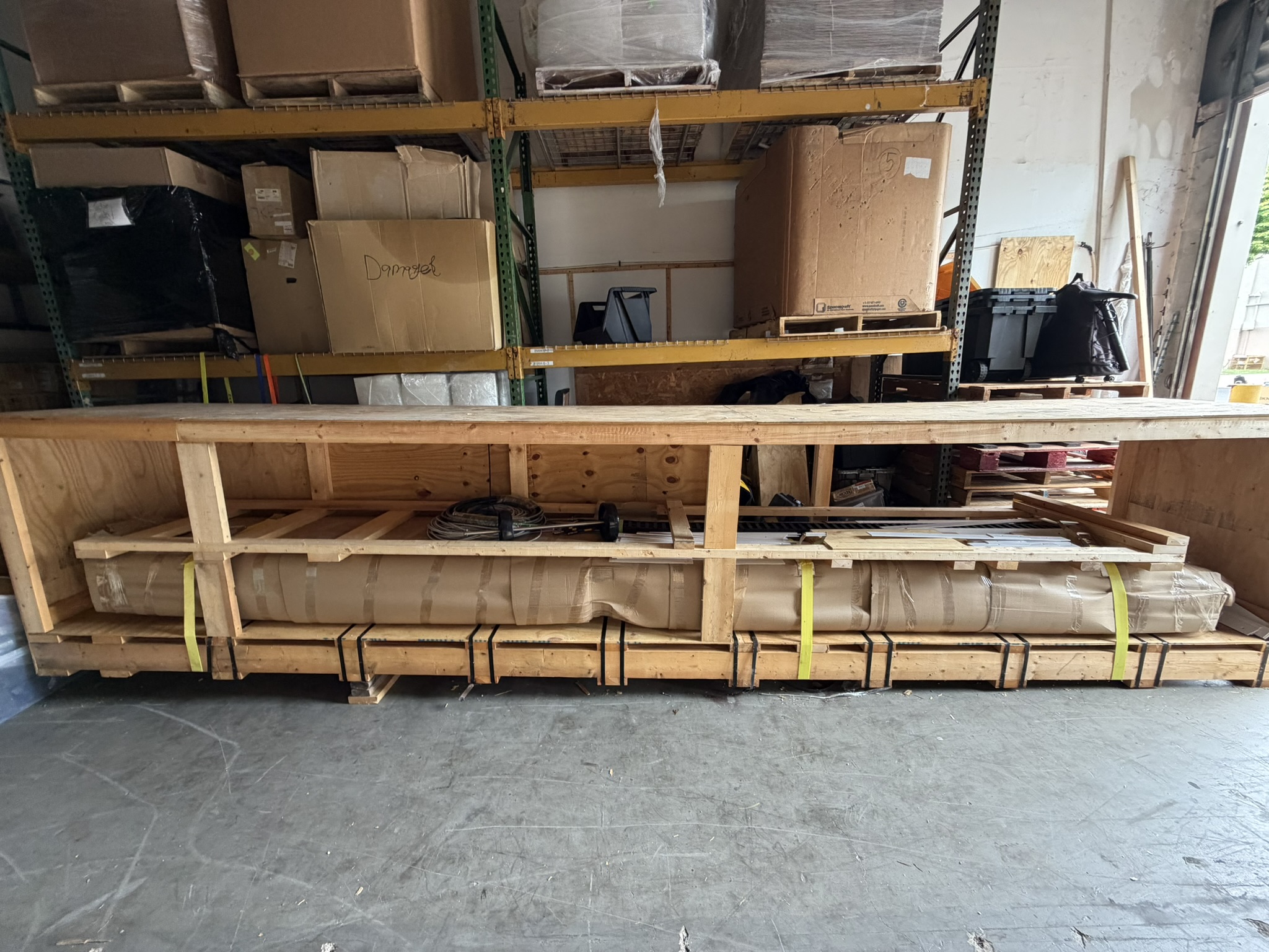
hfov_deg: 102.1
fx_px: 513
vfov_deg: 85.7
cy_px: 476
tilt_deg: -12.9
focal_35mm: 14
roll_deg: +2.0
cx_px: 634
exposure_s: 1/112
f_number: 2.2
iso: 320
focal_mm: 2.22
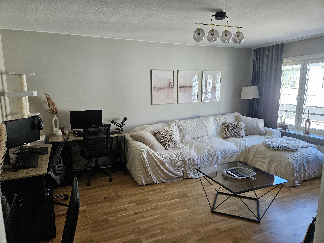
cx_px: 162
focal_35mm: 23
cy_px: 122
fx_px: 215
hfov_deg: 73.9
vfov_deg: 58.9
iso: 200
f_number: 1.8
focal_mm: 5.4
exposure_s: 1/180
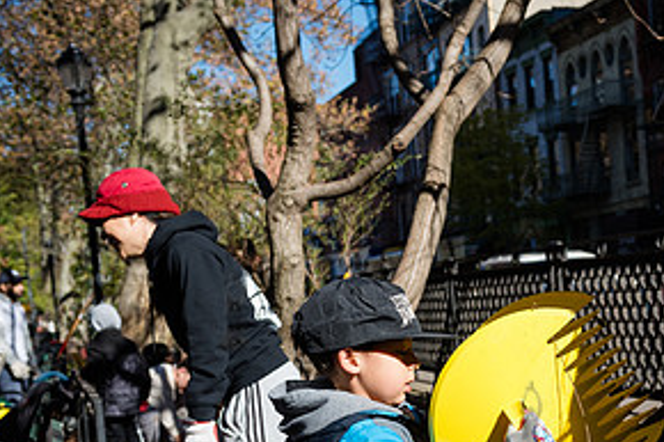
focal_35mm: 70
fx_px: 1290
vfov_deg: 19.0
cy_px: 420
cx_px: 529
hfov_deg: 28.3
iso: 100
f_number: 4
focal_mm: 35
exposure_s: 1/500
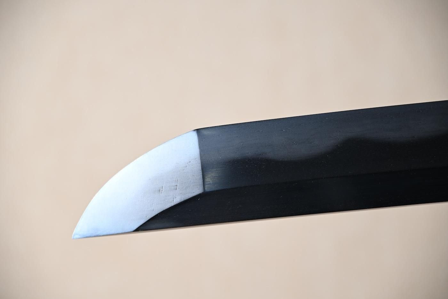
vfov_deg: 10.0
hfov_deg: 15.0
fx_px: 1698
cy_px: 150
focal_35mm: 136
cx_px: 224
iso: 100
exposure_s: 1
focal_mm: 91
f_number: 5.6
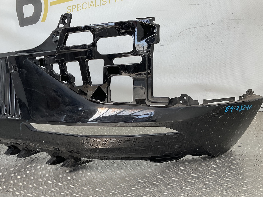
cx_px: 113
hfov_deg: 51.2
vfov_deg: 39.5
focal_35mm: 36
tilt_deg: -14.3
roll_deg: +4.9
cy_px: 118
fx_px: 274
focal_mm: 3
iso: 16
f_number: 1.8
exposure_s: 1/130
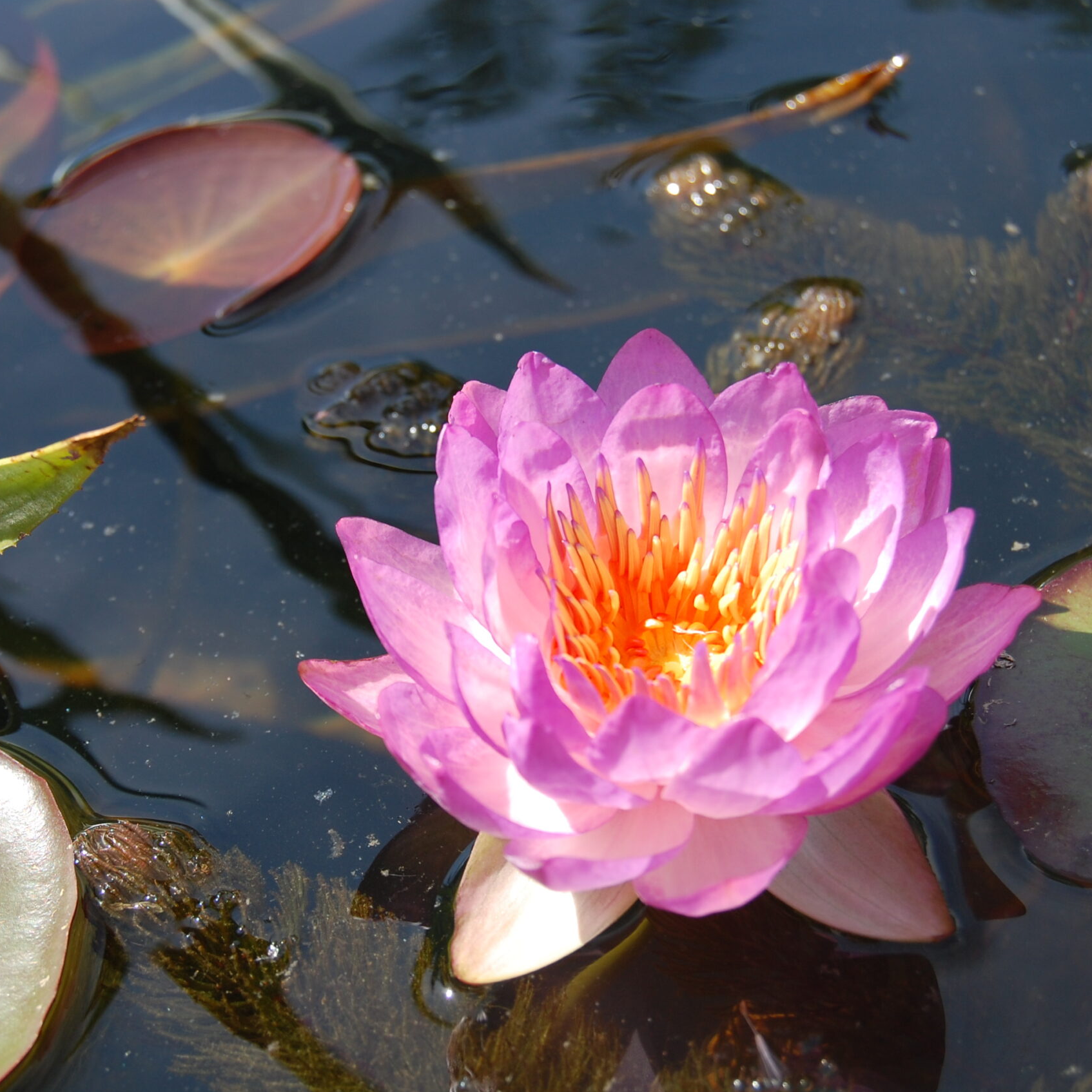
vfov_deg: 22.5
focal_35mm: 77
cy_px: 544
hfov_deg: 22.5
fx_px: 2748
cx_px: 477
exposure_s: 1/250
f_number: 8
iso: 200
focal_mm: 40
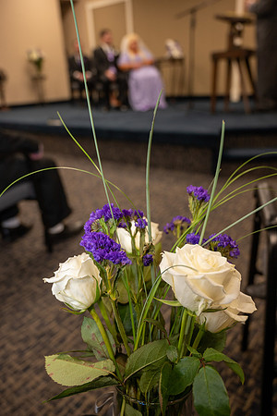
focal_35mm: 30
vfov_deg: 62.8
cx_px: 138
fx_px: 340
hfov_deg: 44.3
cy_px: 208
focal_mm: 29.5
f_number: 4.5
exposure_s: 1/80
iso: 400
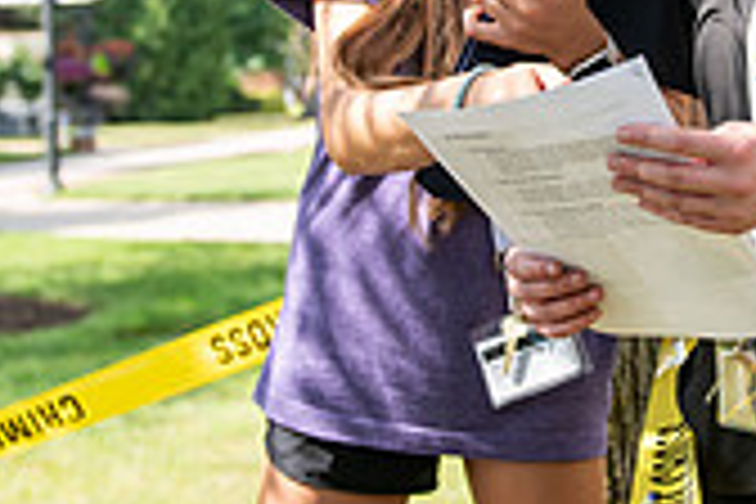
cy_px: 16
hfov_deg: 18.8
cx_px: 652
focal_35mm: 107
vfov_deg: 12.7
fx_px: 2247
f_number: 3.2
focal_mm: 31
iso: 160
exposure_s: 1/640
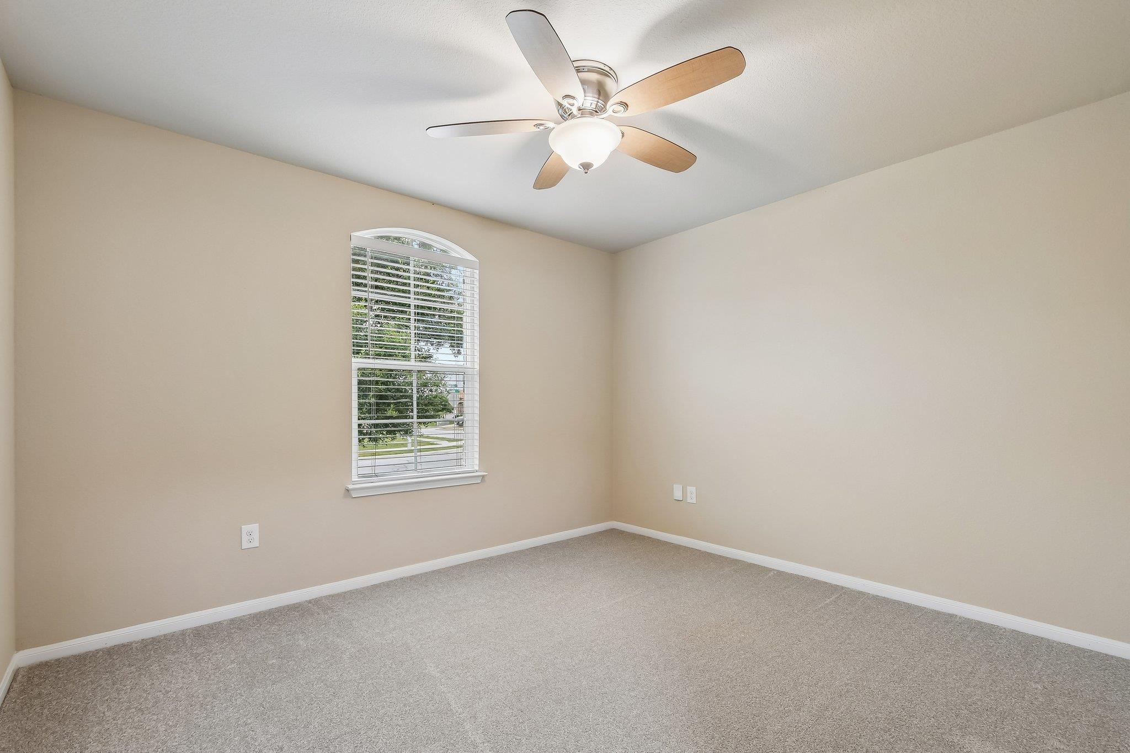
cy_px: 376
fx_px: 471
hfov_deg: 100.4
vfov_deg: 77.3
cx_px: 565
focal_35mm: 15
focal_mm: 10
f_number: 8
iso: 400
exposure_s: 1/13
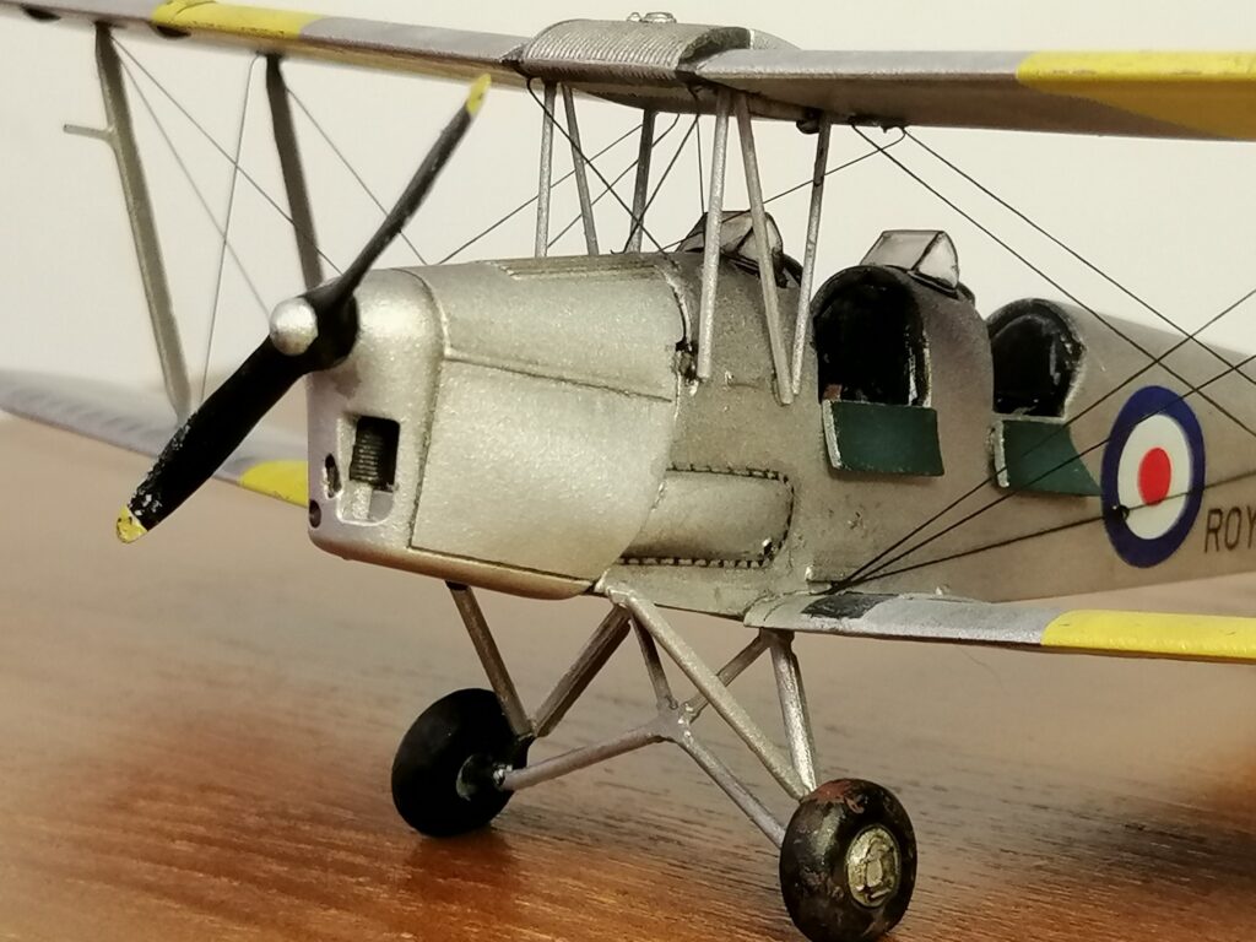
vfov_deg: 13.7
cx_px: 628
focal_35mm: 108
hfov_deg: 18.2
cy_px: 471
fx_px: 3919
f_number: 1.8
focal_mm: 3.95
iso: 160
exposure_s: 1/50
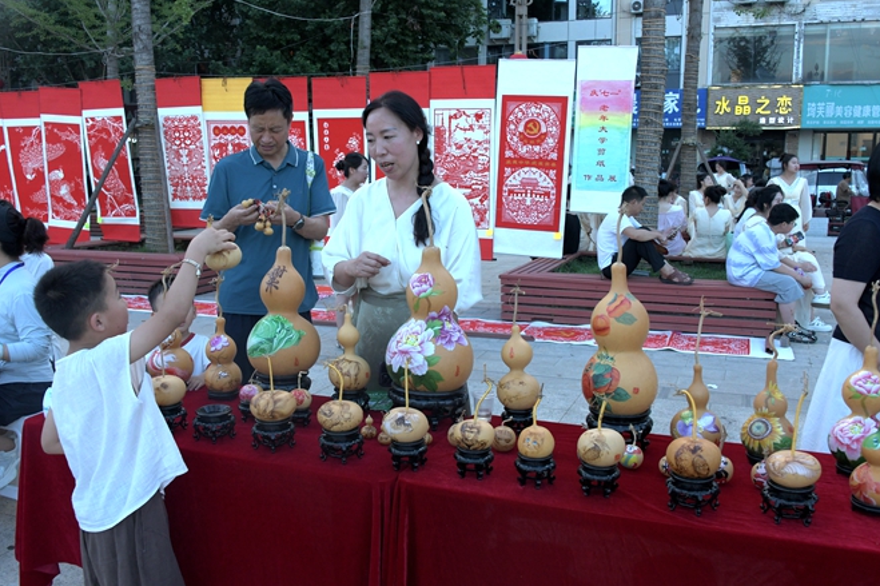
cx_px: 438
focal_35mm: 34
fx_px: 831
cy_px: 293
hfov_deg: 55.8
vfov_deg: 38.9
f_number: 8
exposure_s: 1/250
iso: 1250
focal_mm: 28
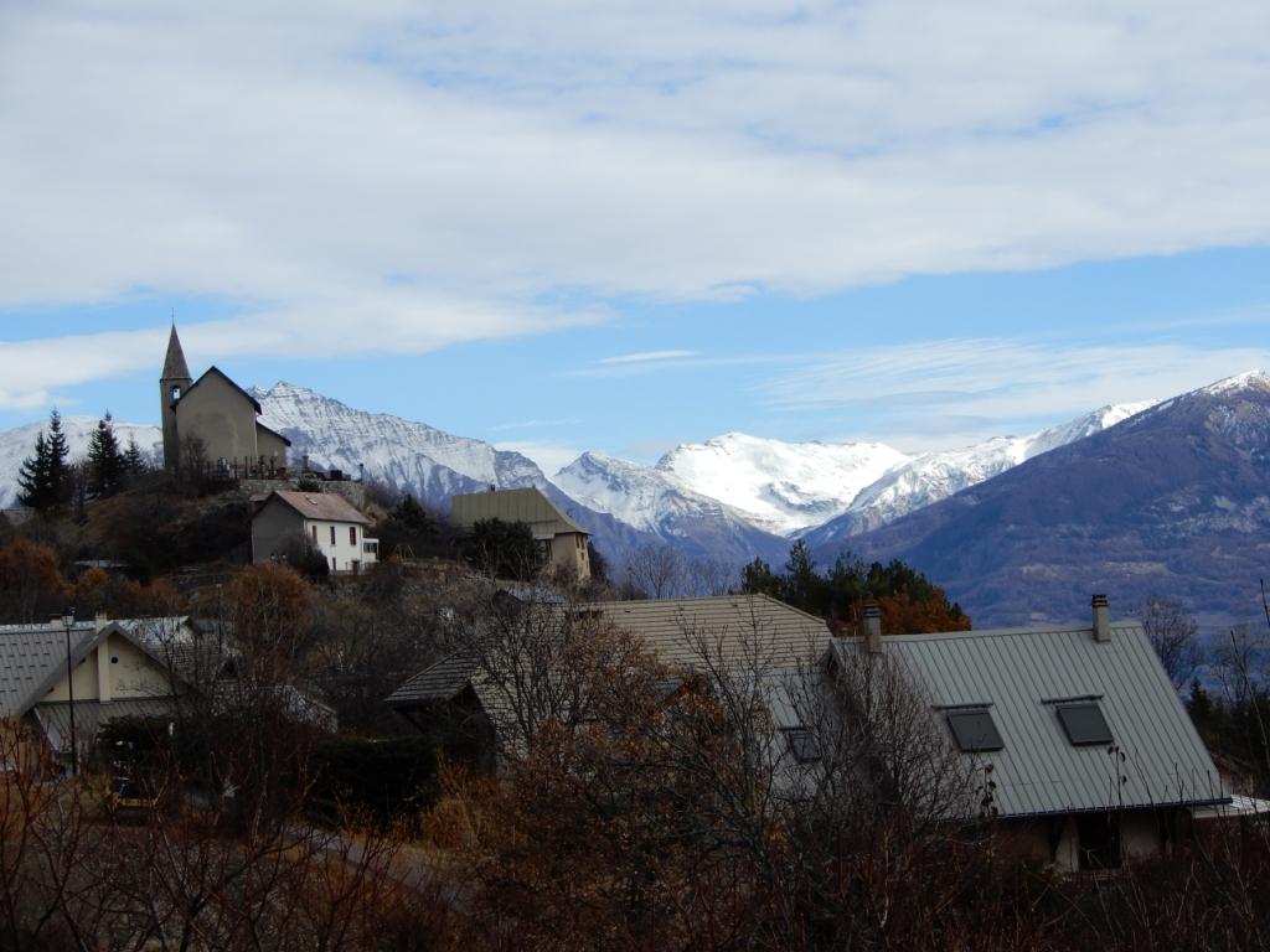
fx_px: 3852
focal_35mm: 105
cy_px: 476
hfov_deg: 18.7
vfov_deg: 14.1
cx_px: 635
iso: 80
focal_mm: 18.7
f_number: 5
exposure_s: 1/500
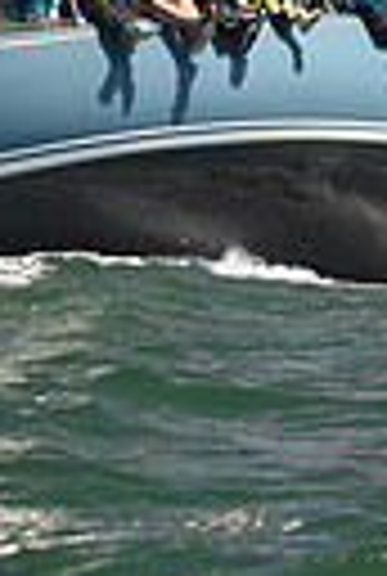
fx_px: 5068
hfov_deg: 4.4
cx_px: 218
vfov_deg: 6.3
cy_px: -508
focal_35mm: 316
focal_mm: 70
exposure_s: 1/800
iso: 250
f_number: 4.5
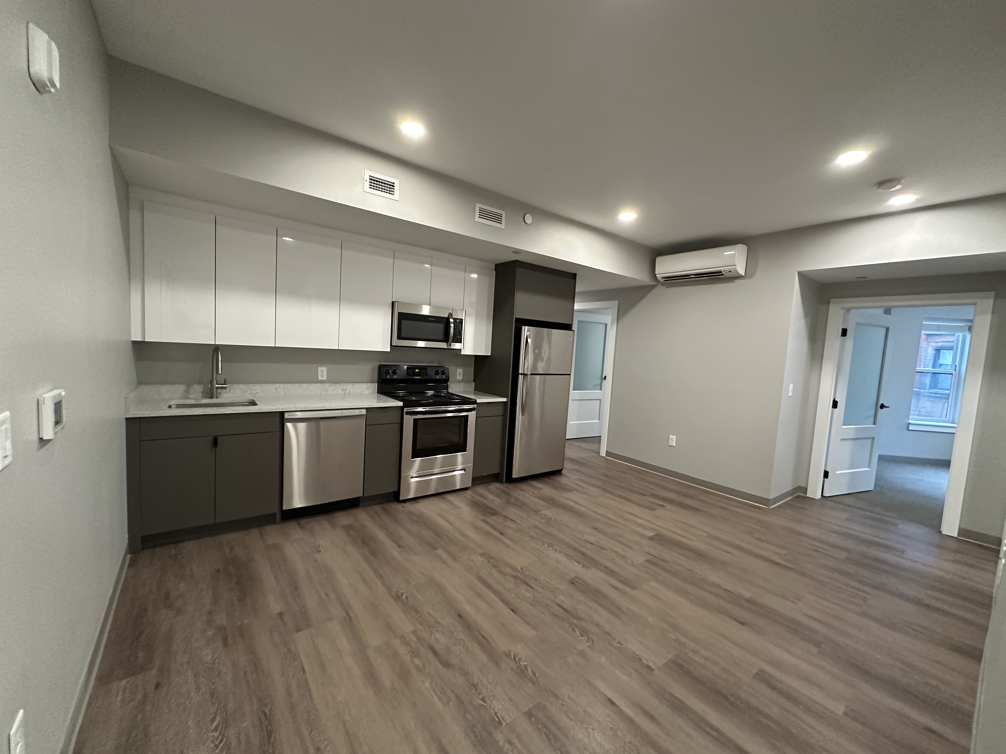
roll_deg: -3.6
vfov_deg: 85.7
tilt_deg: -3.8
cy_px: 377
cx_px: 503
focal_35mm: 14
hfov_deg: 102.1
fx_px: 407
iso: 500
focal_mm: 2.22
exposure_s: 1/60
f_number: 2.2
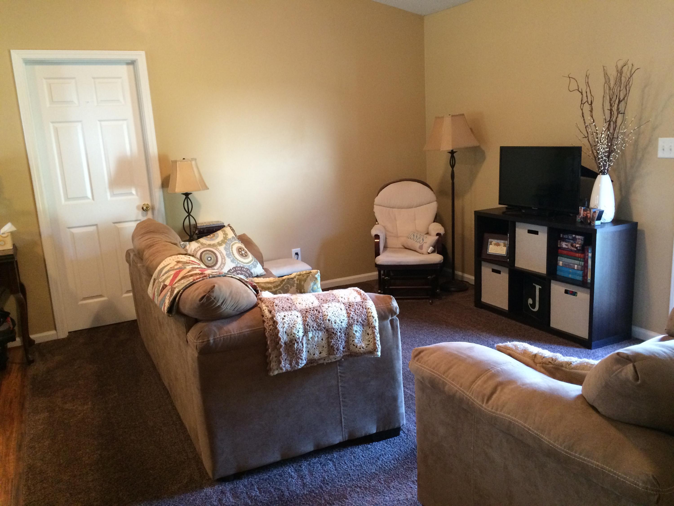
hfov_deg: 61.7
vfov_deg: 48.2
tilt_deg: -10.8
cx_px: 337
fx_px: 565
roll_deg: +3.1
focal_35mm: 29
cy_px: 253
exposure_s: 1/30
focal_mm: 4.15
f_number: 2.2
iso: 250
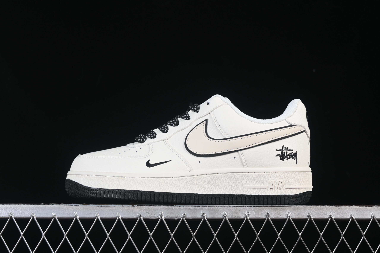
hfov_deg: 27.0
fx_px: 792
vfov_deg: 18.2
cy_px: 126
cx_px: 190
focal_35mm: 75
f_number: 8
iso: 160
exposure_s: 1/80
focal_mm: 50
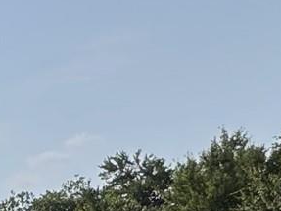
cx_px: -323
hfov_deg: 15.0
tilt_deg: +0.7
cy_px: 437
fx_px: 811
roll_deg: +0.8
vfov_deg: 12.7
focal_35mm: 100
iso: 40
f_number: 2.2
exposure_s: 1/4132
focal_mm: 2.22
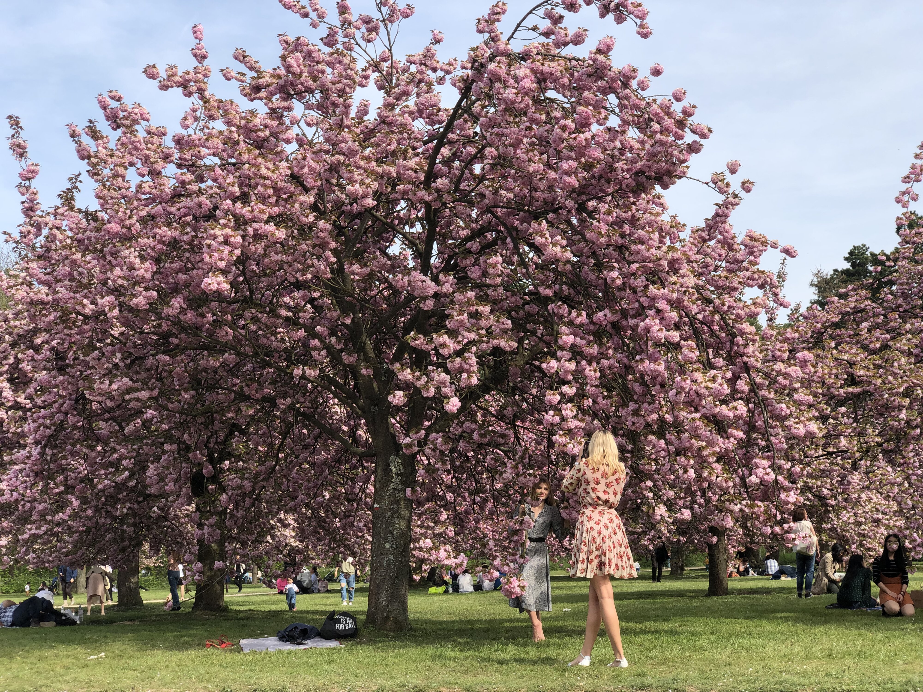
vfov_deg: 28.0
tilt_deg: +8.3
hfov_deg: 36.8
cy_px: 346
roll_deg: +2.4
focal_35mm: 52
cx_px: 462
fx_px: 1387
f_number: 2.4
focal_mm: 6
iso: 16
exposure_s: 1/592
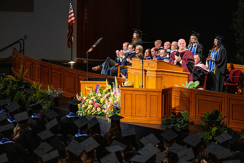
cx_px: 122
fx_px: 1356
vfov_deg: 6.9
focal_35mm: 200
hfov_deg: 10.3
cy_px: 82
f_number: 2.8
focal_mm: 200
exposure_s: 1/160
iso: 2000
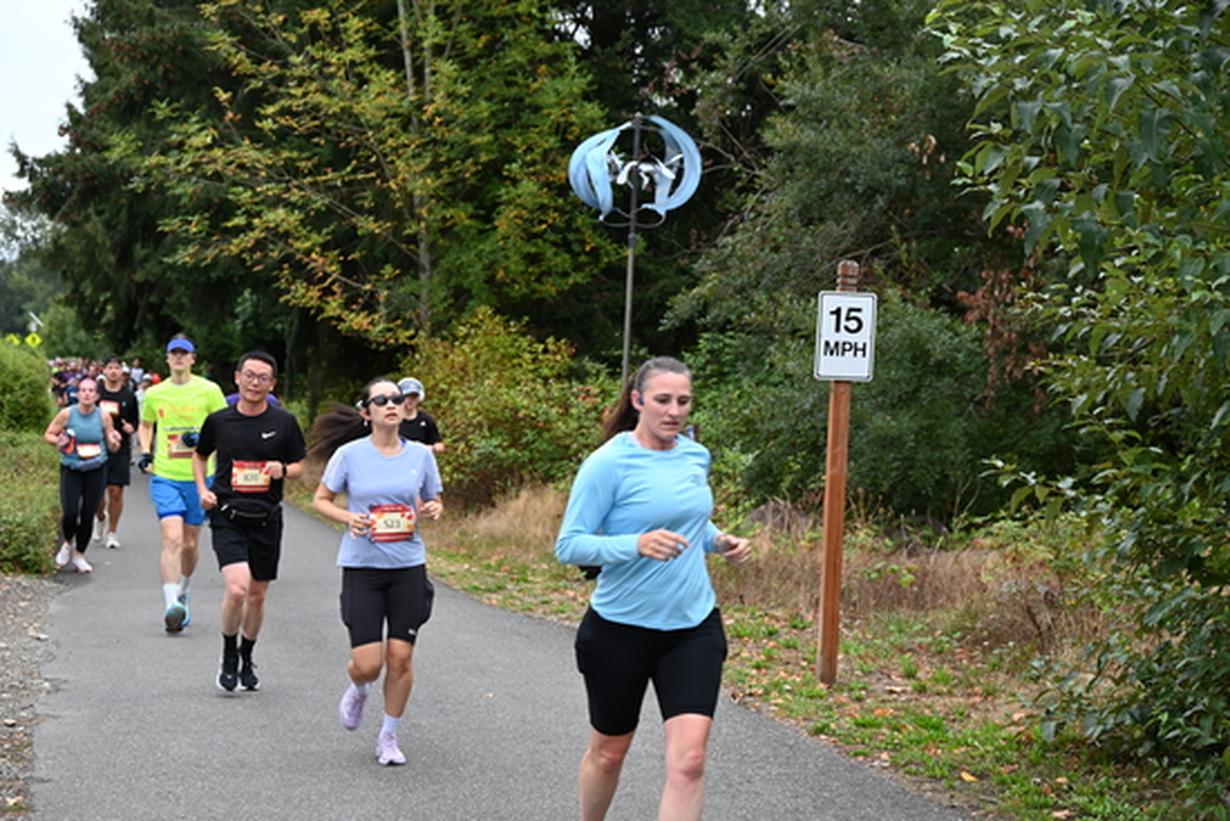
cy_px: 410
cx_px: 615
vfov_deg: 19.5
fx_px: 2392
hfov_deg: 28.8
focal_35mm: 70
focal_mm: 70
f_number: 6
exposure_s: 1/125
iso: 560
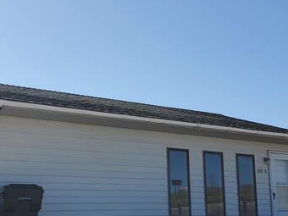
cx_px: 139
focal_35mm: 51
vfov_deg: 28.4
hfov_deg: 37.5
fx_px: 424
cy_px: 141
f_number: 2.4
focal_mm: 4.3
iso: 50
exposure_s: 1/1819
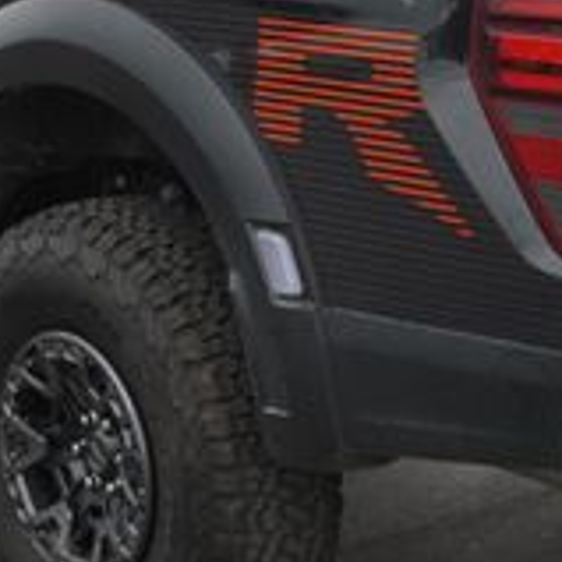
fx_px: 1892
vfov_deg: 16.9
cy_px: 216
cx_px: 258
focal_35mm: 103
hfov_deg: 16.9
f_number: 4
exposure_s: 1/60
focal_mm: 20
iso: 250
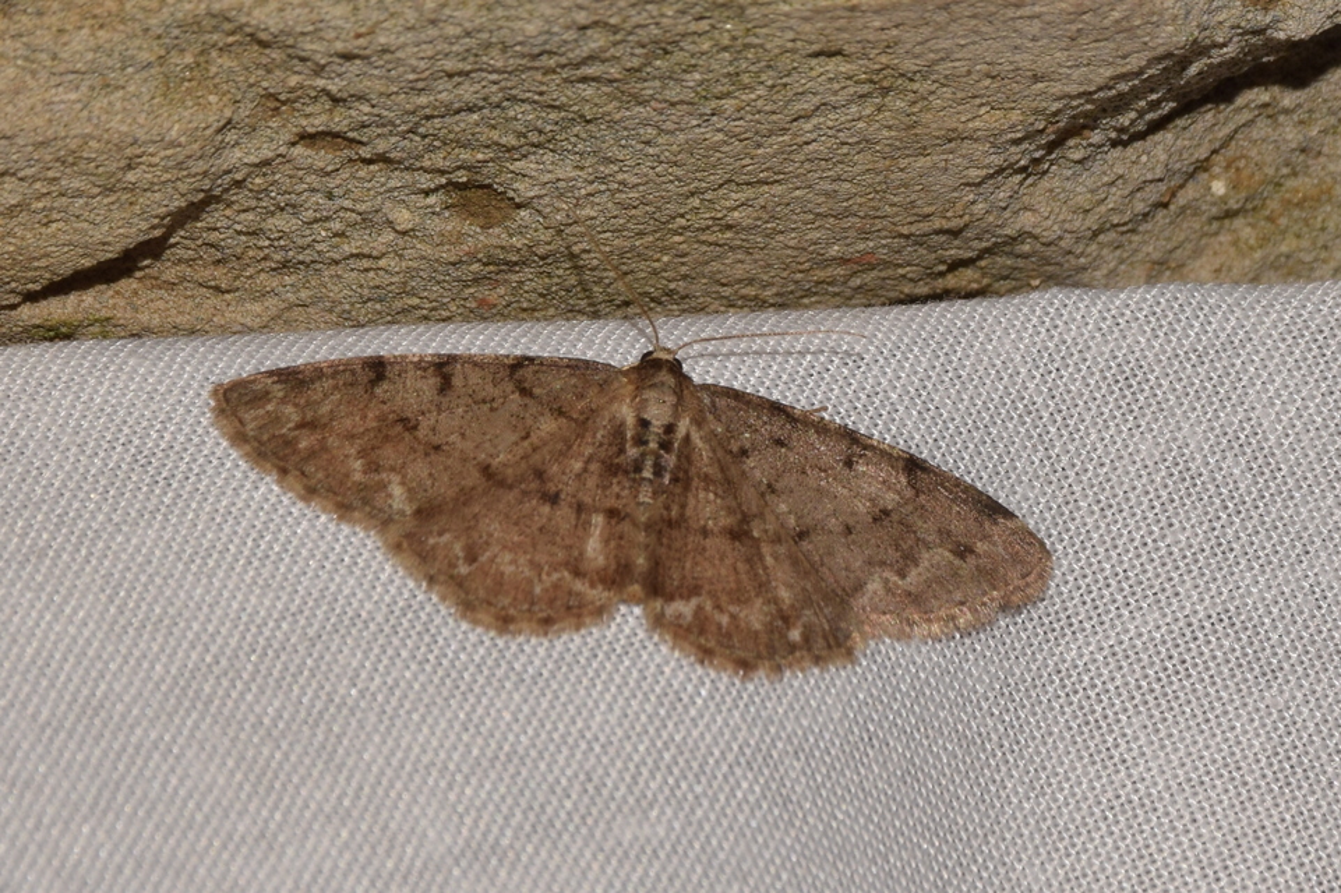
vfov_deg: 6.5
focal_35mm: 210
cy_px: 446
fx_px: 7819
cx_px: 670
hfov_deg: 9.8
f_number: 16
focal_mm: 140
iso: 100
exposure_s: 1/200
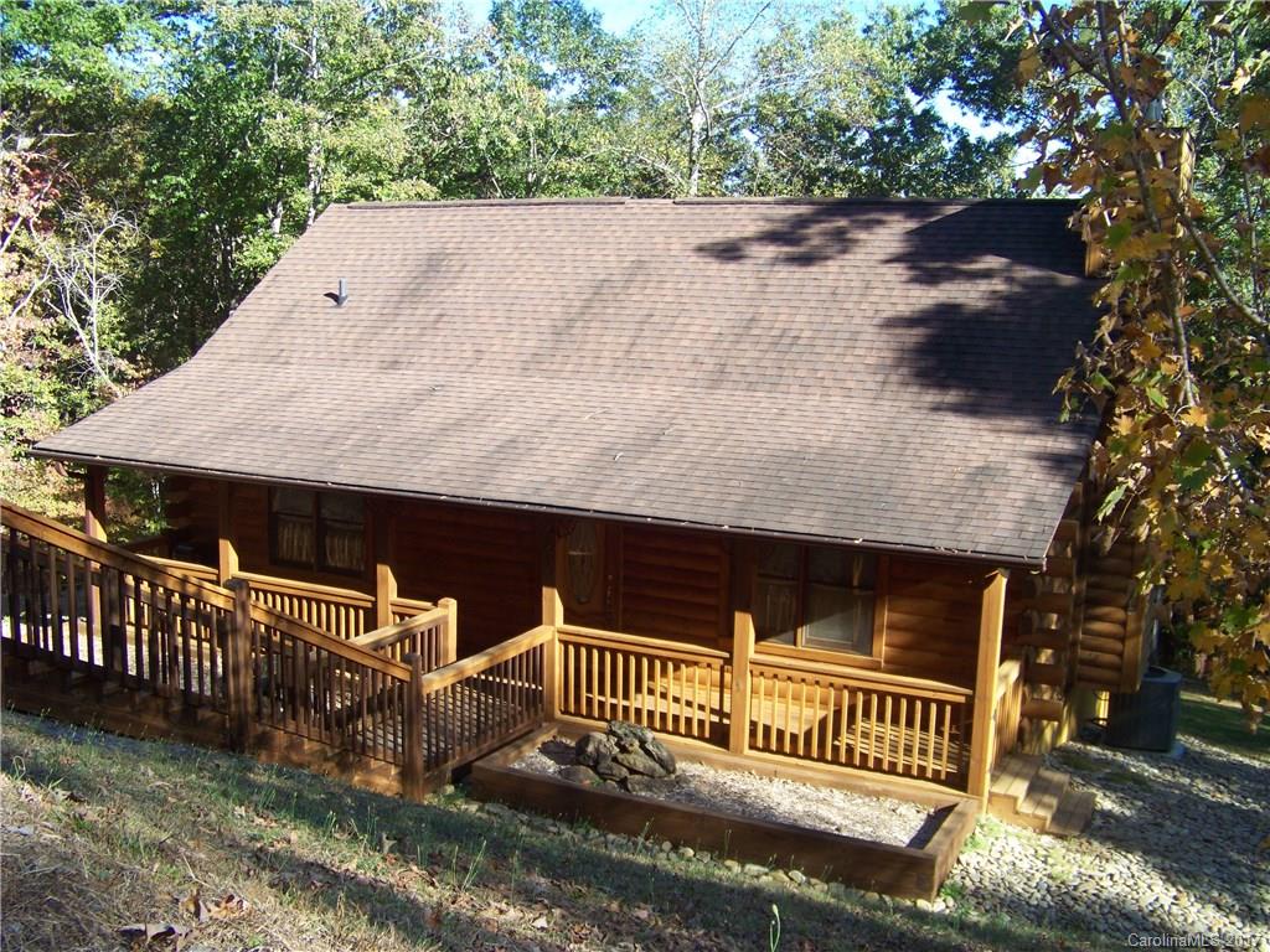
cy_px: 476
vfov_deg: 39.7
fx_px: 1321
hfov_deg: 51.4
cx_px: 635
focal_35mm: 36
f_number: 2.8
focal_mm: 5.85
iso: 67
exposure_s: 1/250
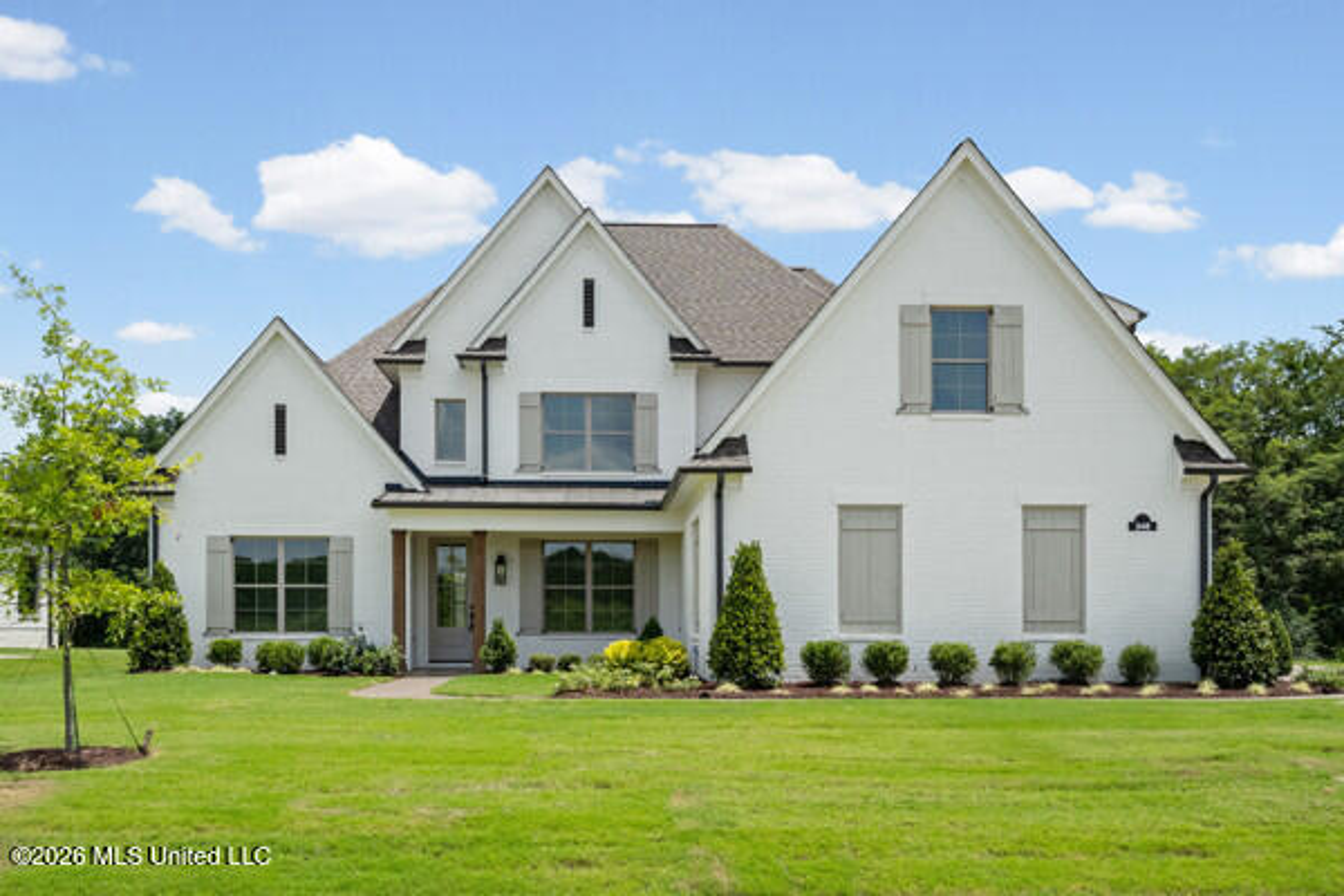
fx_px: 1307
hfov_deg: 54.4
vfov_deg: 37.9
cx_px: 672
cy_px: 448
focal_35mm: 35
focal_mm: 35
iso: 1000
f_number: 9.5
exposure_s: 1/3000
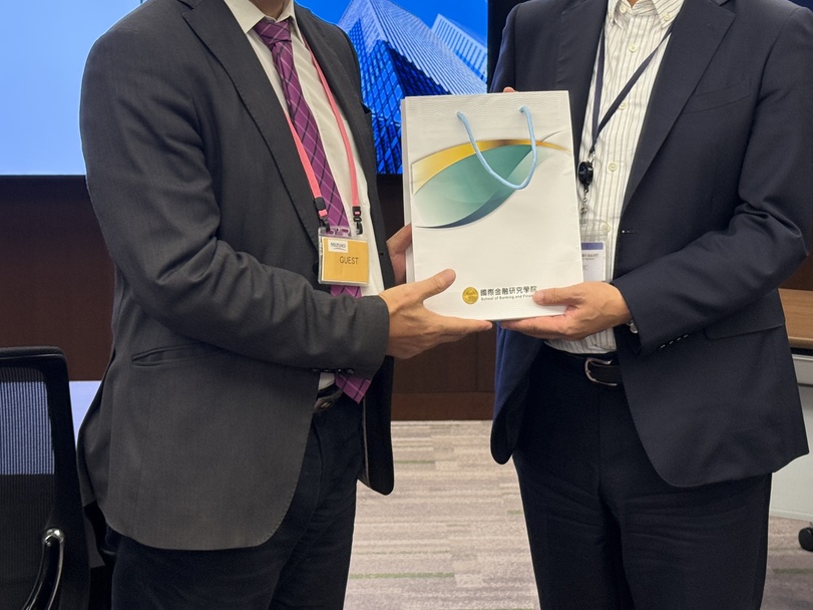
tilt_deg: -5.4
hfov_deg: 27.4
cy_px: 161
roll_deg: -0.3
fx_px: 1667
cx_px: 451
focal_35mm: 71
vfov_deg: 20.6
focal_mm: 6.76
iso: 125
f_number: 1.78
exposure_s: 1/83
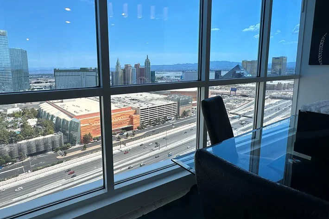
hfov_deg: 80.7
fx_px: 192
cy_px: 95
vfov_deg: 59.3
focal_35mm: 21
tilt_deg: -8.0
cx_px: 141
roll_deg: +0.7
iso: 40
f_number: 2.2
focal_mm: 2.22
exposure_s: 1/720
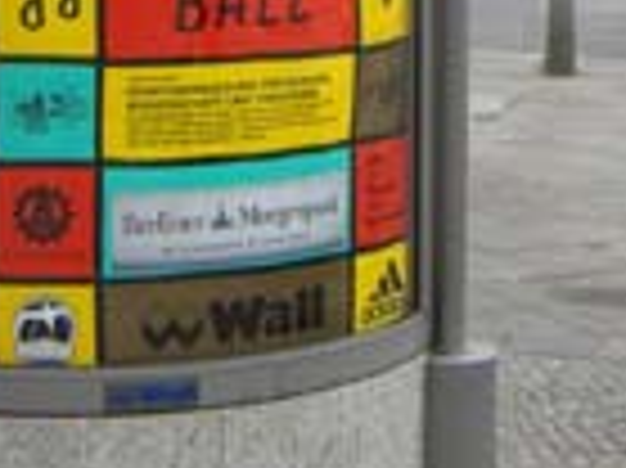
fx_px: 2222
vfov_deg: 11.5
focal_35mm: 123
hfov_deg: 16.0
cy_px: -252
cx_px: 306
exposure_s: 1/125
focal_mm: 6.2
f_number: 2.7
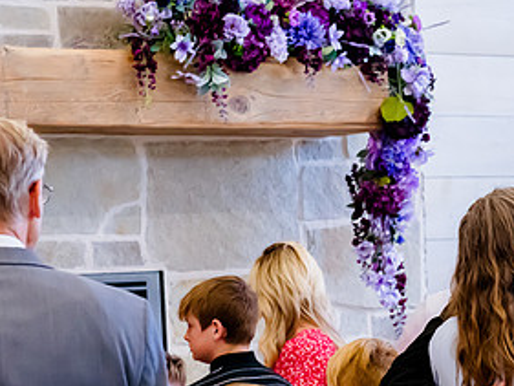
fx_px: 2213
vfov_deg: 10.0
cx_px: 449
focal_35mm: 149
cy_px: 280
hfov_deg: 13.1
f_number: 6.3
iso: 3200
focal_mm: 70
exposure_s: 1/200
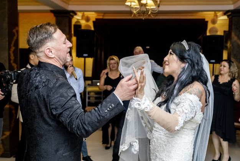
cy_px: 80
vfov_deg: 32.7
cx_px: 123
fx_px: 274
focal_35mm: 41
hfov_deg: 47.4
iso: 2500
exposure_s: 1/125
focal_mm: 26.6
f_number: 2.8
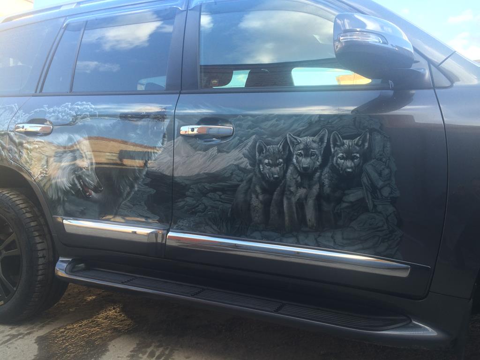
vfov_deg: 48.2
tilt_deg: -2.4
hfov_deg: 61.7
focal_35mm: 29
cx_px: 240
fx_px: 402
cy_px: 180
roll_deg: +0.0
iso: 40
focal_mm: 4.15
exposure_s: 1/120
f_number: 2.2
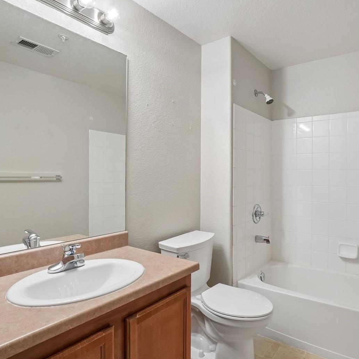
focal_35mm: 22
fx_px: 254
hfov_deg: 69.5
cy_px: 181
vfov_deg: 70.5
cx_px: 222
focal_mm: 11
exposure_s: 1/20
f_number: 8
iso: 400
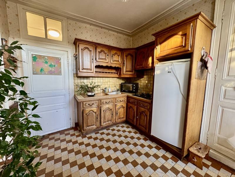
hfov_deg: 102.1
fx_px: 95
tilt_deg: -7.2
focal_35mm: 14
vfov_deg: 85.7
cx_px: 118
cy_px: 88
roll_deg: -1.6
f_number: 2.2
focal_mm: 2.22
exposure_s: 1/60
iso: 320
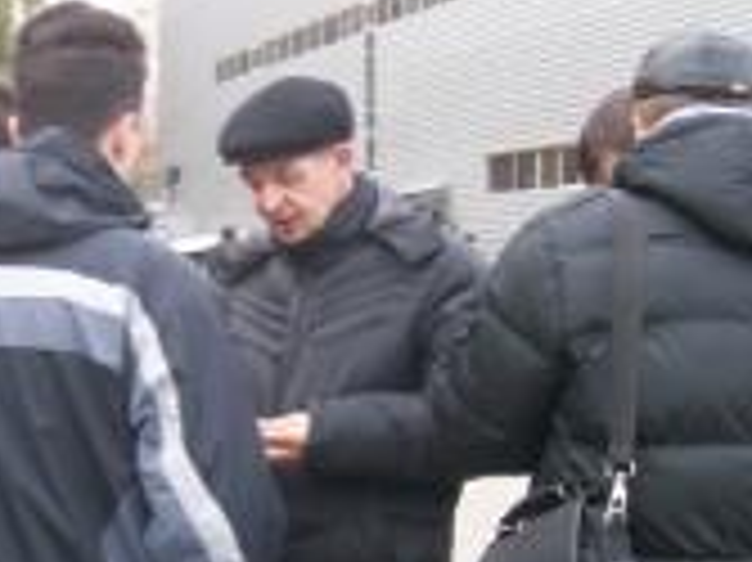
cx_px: 252
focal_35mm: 94
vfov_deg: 15.7
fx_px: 2041
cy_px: 297
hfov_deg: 20.8
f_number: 2.8
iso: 80
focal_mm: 5.8
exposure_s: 1/129
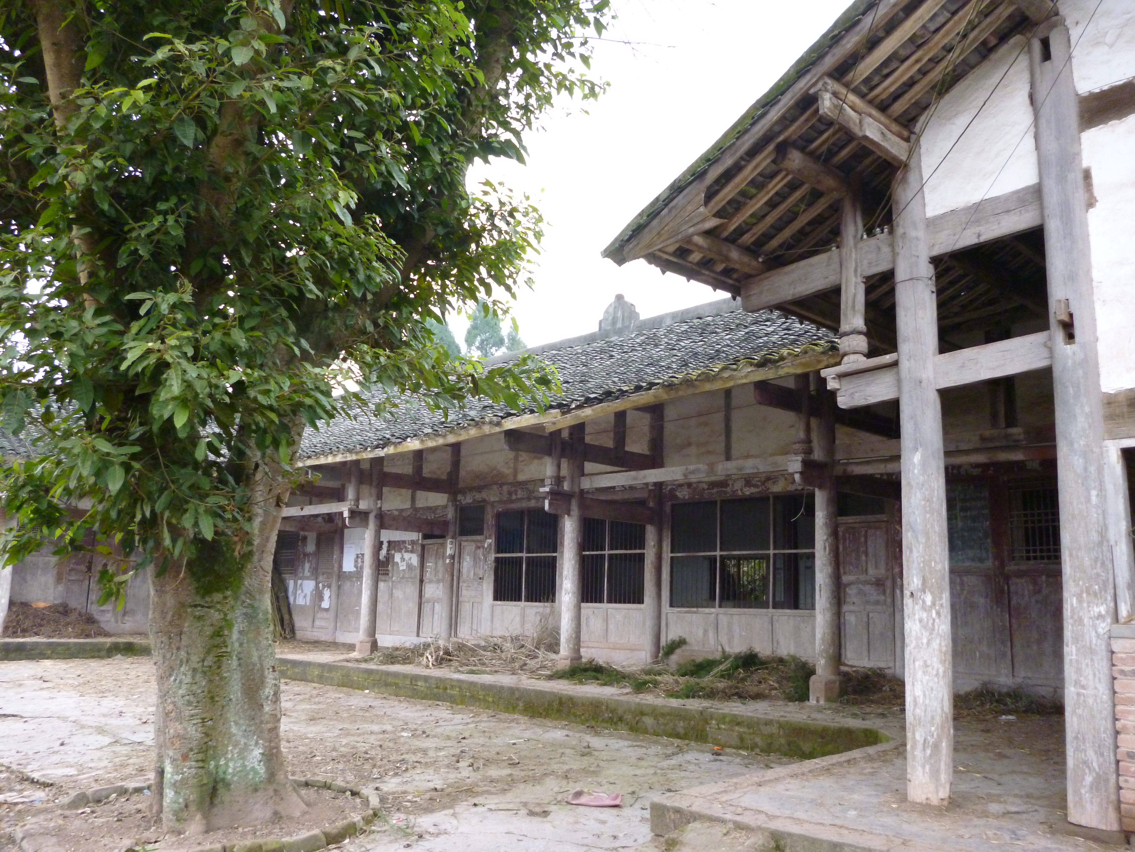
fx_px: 918
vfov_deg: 49.7
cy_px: 426
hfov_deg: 63.4
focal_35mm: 28
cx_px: 568
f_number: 3.1
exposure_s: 1/60
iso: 400
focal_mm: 5
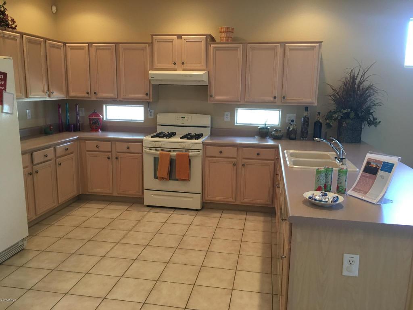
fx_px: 346
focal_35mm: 29
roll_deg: -0.8
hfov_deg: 61.7
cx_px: 206
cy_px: 155
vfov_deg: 48.2
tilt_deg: -10.4
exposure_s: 1/15
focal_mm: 4.15
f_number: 2.2
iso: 40
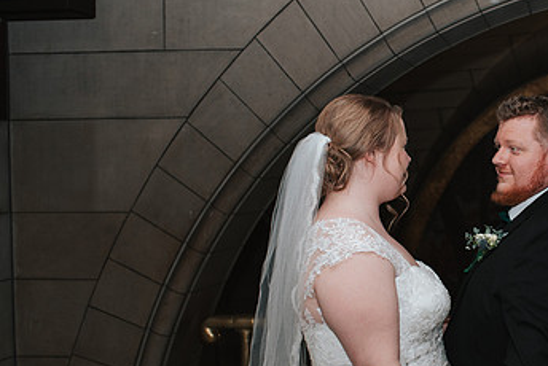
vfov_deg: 21.3
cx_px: 472
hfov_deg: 30.3
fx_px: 975
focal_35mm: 64
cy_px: 212
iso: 800
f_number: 3.5
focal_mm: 35
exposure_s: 1/200
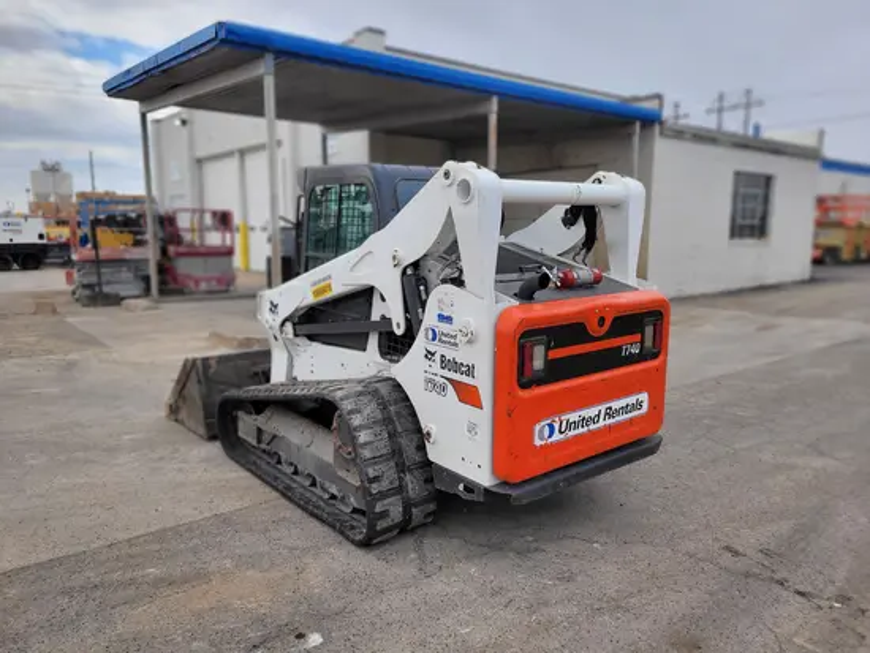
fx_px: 654
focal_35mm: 26
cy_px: 326
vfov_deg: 53.1
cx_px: 435
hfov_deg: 67.3
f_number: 1.8
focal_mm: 5.4
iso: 40
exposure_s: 1/992
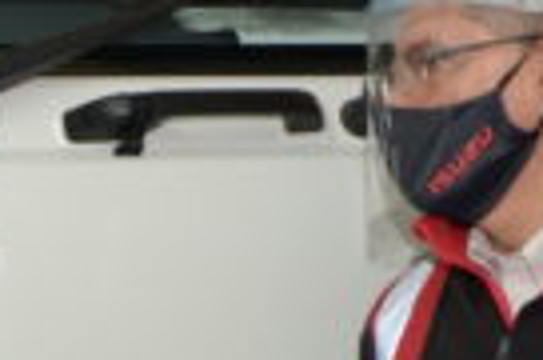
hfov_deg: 11.1
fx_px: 2676
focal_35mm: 178
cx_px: -307
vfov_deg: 7.3
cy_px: 794
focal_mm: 21
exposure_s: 1/60
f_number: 7.1
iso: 800
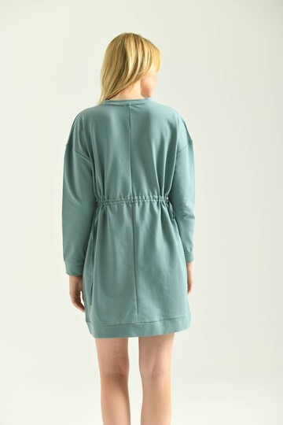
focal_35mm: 70
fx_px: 825
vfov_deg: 28.8
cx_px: 142
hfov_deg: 19.5
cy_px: 212
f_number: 5.6
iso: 125
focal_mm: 70
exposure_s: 1/160
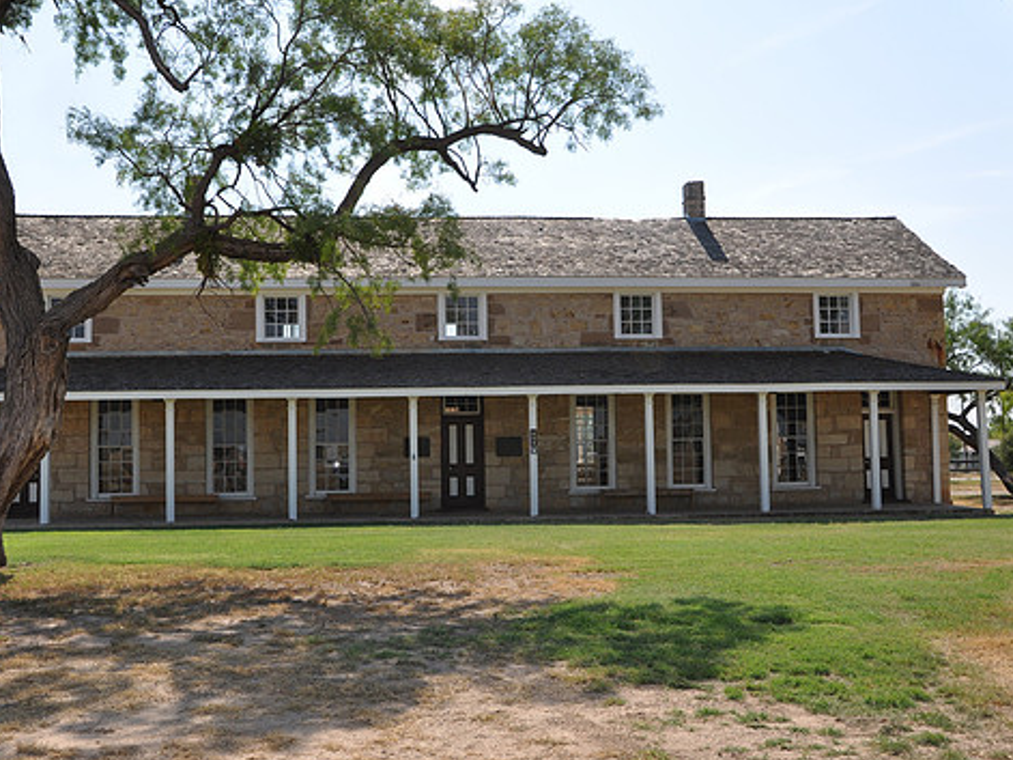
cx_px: 488
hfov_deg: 47.9
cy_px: 378
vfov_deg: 36.8
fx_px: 1141
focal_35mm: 39
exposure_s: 1/200
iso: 200
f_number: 10
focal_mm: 22
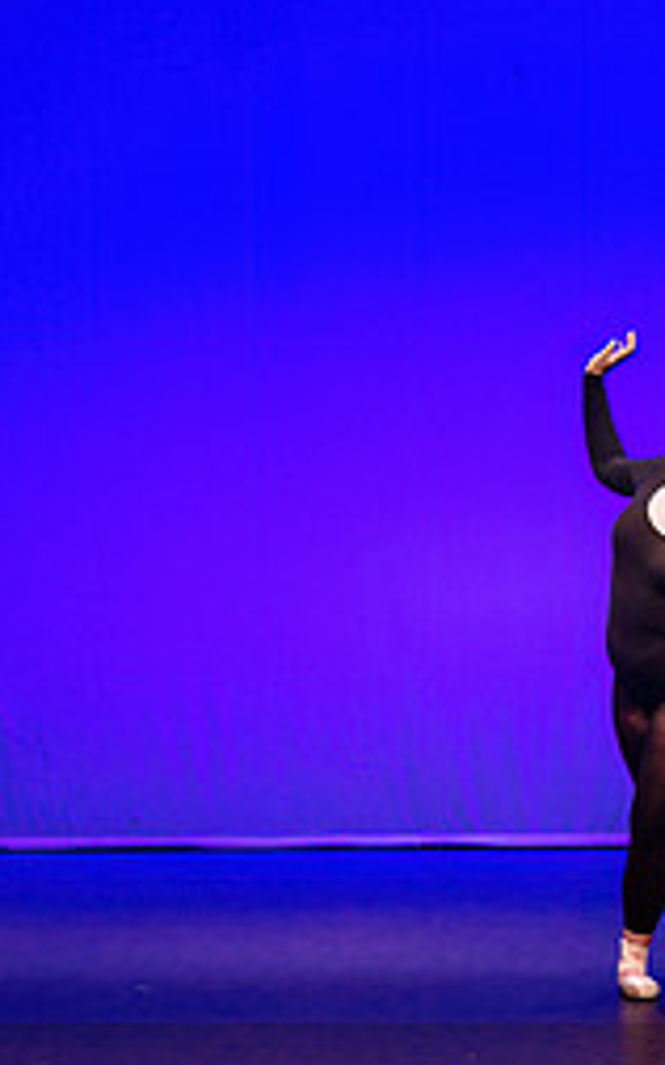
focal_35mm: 255
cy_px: 472
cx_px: 675
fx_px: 7399
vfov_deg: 8.2
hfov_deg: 5.1
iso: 1250
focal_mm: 92
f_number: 2.8
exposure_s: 1/320
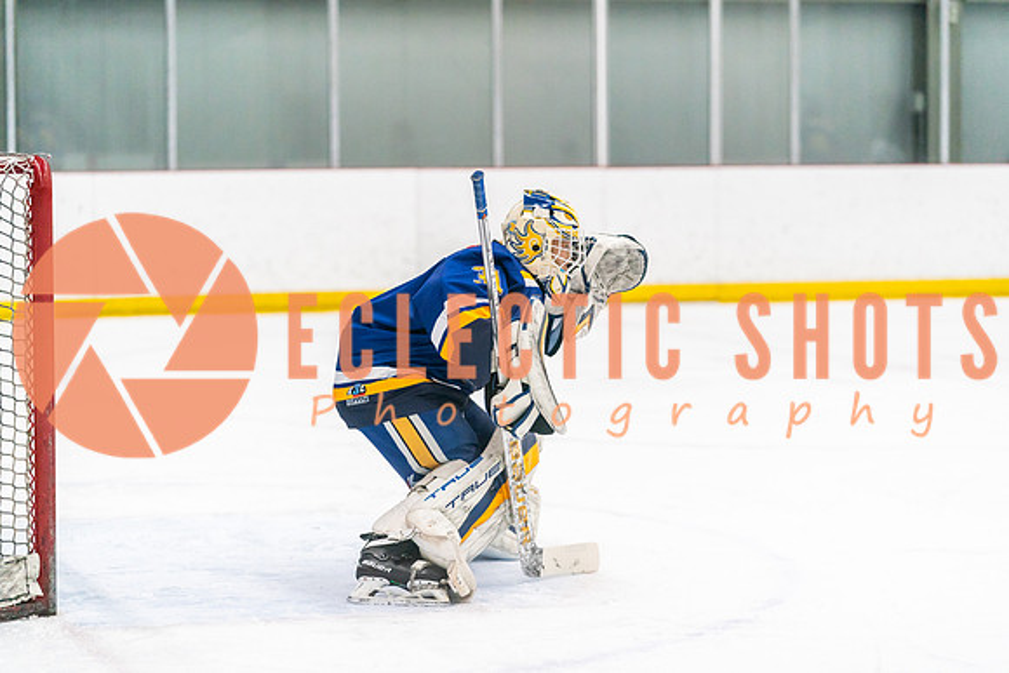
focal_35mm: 115
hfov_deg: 17.8
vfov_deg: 11.9
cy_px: 336
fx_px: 3224
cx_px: 504
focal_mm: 115
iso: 3200
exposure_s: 1/1250
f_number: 2.8
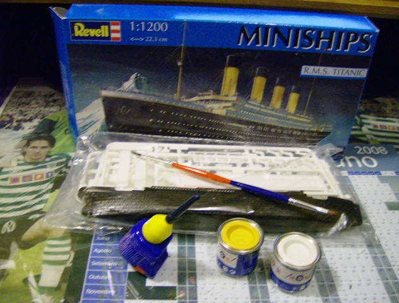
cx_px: 200
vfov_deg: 40.0
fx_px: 417
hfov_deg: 51.2
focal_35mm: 36
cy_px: 152
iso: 200
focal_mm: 6
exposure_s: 1/7.23
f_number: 2.8
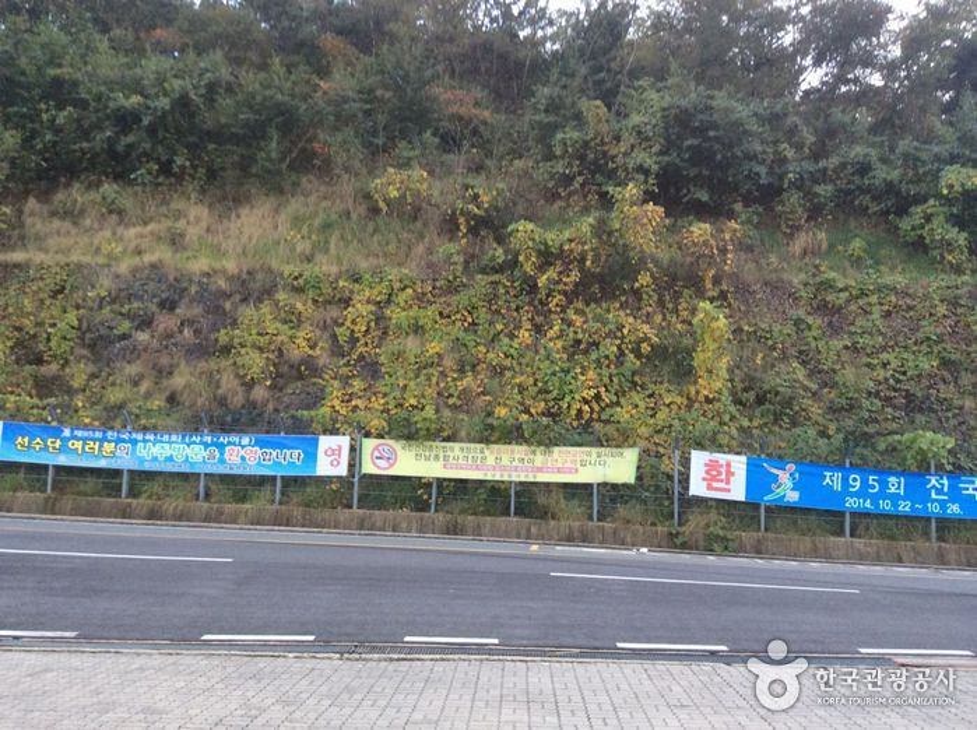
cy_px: 365
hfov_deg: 55.4
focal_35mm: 33
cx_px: 488
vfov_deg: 42.8
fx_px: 930
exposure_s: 1/24
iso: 100
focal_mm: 3.3
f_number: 2.4
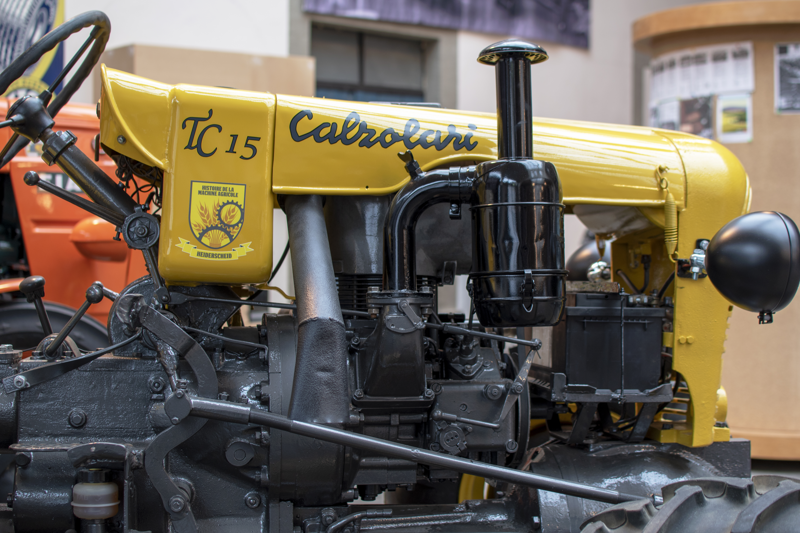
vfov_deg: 25.8
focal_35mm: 52
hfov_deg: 37.9
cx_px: 400
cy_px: 266
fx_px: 1167
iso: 100
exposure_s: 1/15
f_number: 2.8
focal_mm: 35
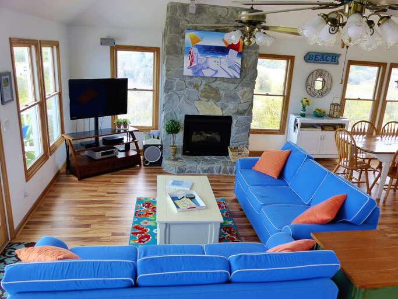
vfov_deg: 49.7
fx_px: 322
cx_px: 199
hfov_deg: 63.5
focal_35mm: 28
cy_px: 150
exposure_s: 1/160
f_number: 2.8
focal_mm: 5
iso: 200
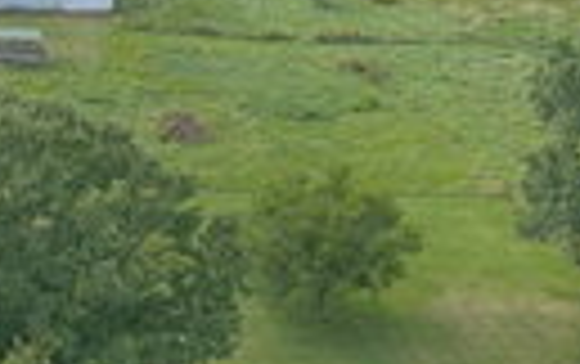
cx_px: -360
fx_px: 1789
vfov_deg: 11.5
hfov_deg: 16.3
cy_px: 371
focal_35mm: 113
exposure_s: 1/25
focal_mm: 14.45
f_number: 2.8
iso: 100
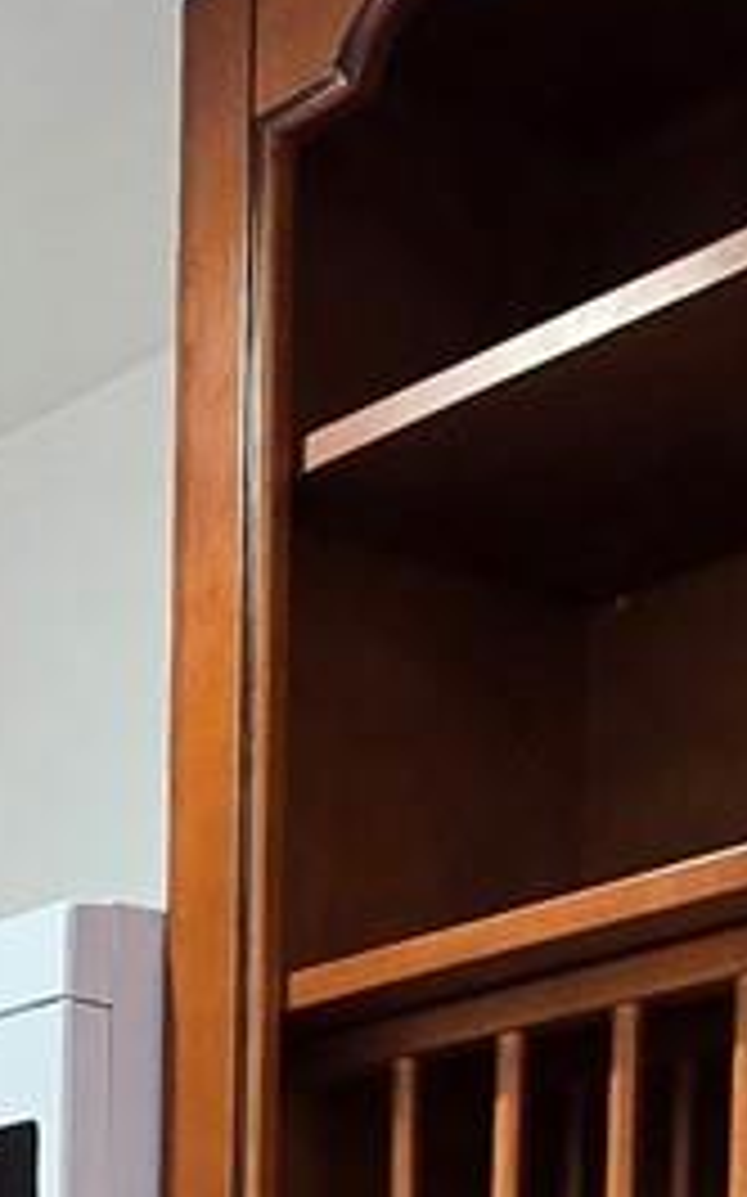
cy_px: 1919
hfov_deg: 13.5
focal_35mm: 83
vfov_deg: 20.4
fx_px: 2706
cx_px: -752
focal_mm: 2.2
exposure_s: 1/60.2
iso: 200
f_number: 2.2
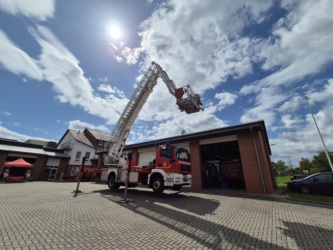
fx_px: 125
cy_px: 125
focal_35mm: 13
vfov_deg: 89.9
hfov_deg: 106.2
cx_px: 166
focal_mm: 2.2
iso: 50
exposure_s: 1/8480
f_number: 2.2
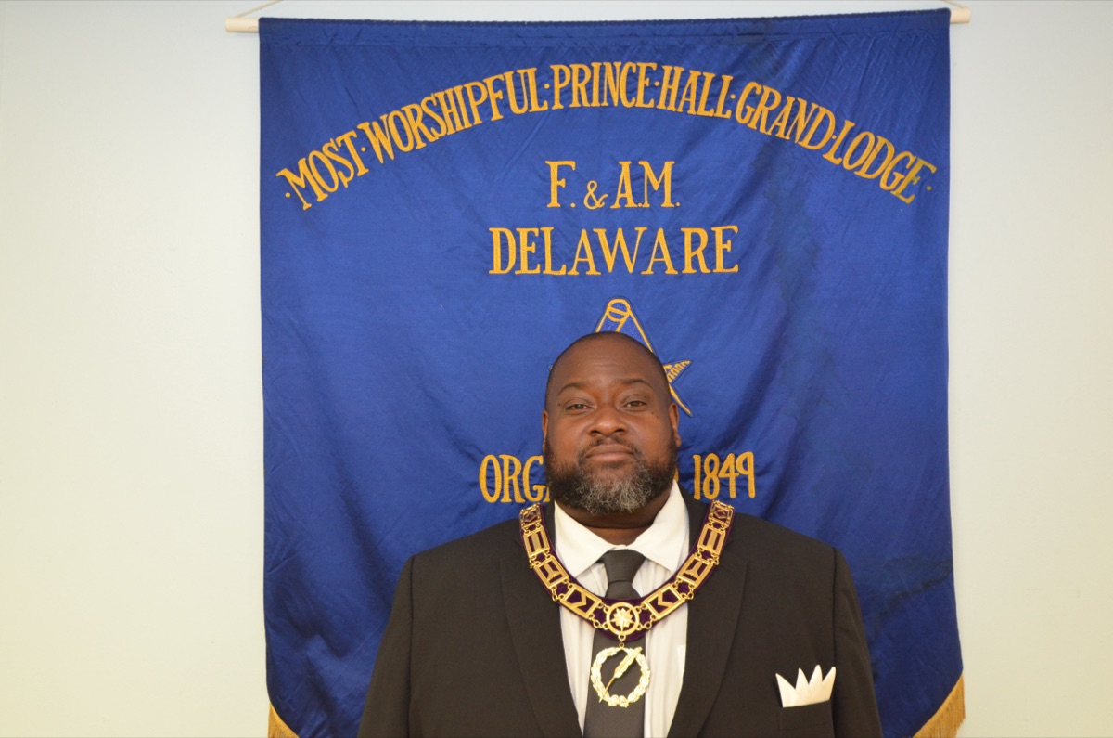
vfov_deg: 43.4
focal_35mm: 30
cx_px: 556
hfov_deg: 62.0
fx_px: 926
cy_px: 369
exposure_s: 1/60
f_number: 4.2
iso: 1600
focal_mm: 20
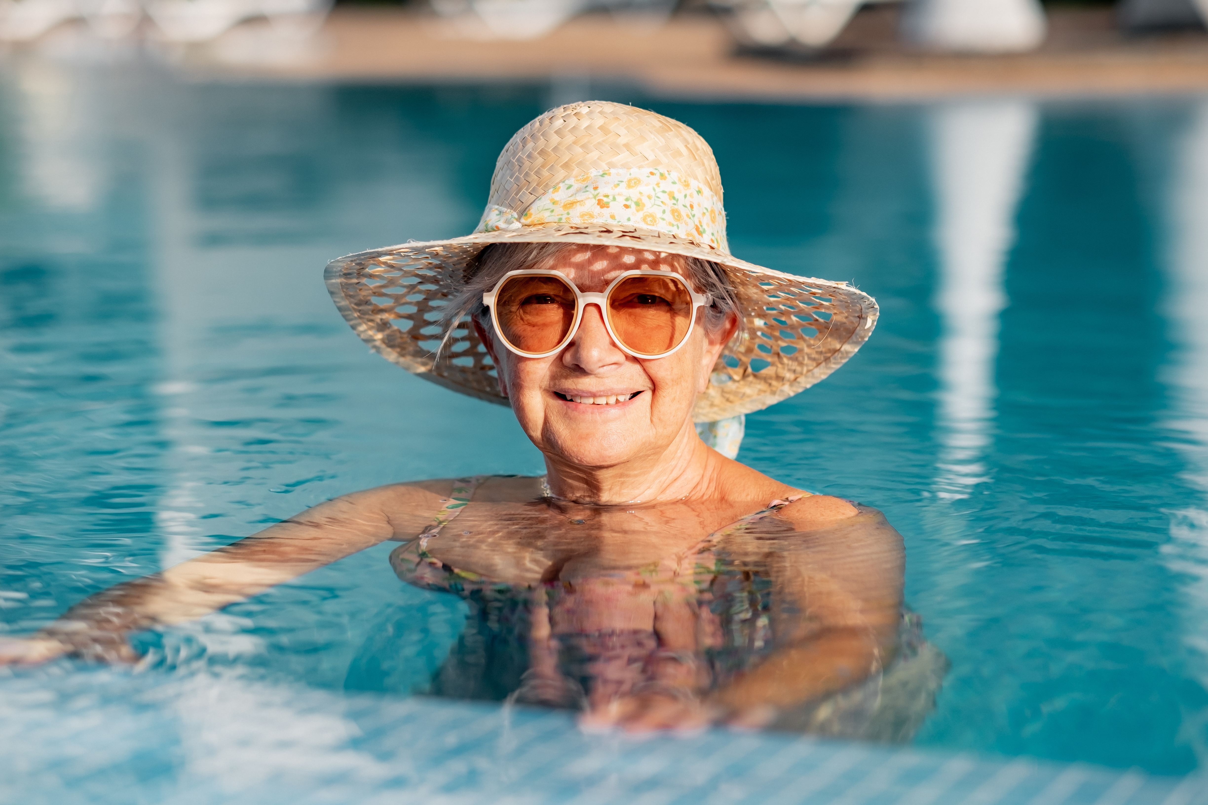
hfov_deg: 24.2
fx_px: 2818
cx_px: 604
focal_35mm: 84
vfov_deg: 16.3
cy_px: 402
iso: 200
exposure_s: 1/4000
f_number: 2
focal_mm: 56
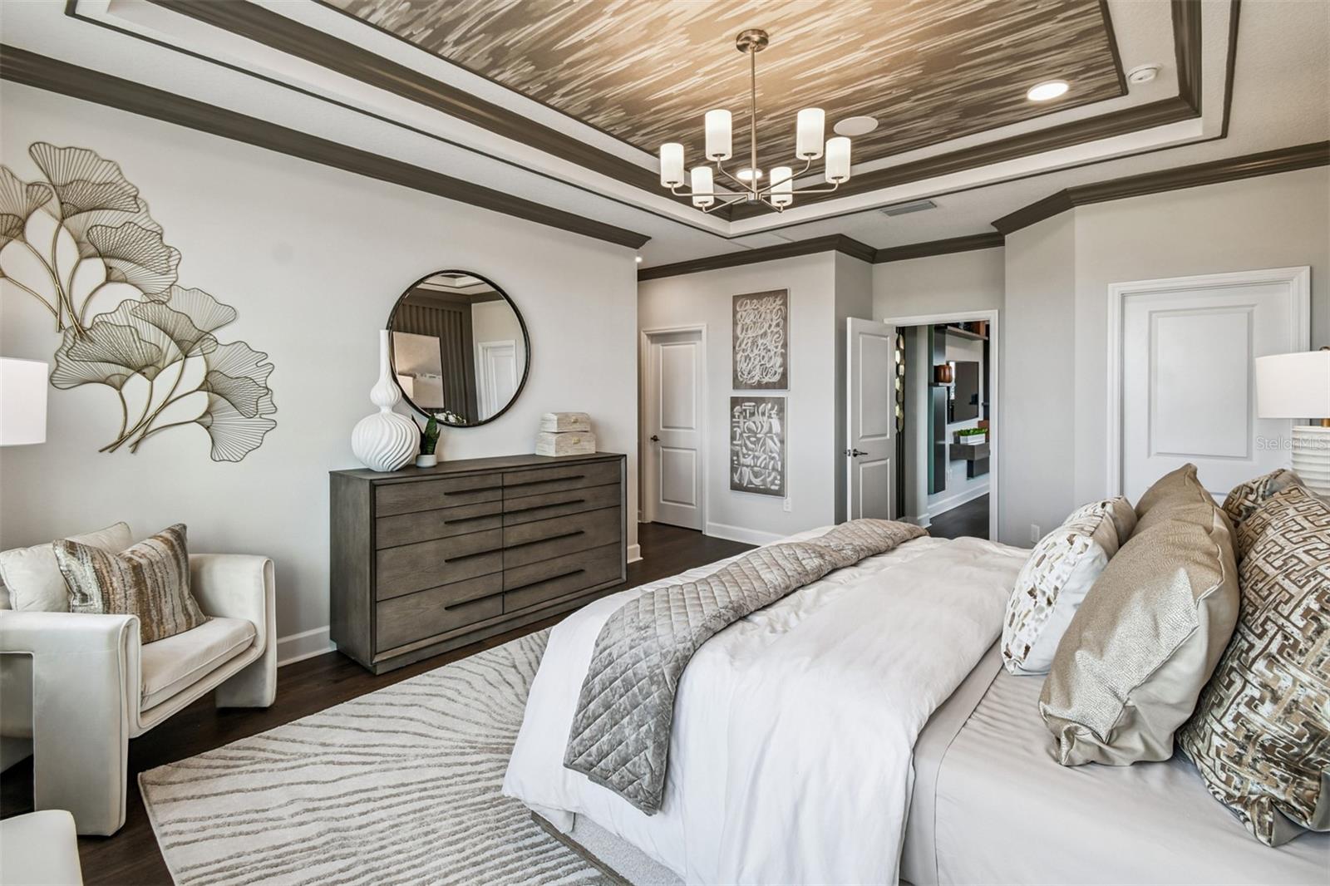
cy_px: 443
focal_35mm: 15
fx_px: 554
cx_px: 665
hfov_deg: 100.4
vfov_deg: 77.3
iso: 100
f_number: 7.1
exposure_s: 1/30
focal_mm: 10
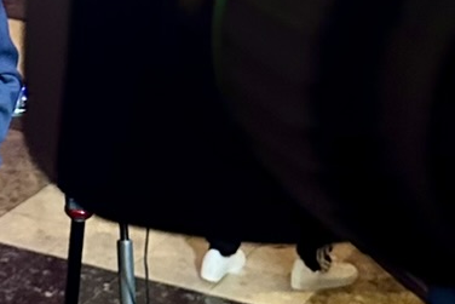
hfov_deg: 14.7
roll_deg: -1.7
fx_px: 1719
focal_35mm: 136
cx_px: -68
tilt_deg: -8.6
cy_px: -110
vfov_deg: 9.9
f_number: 1.78
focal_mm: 6.86
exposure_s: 1/40
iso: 1000
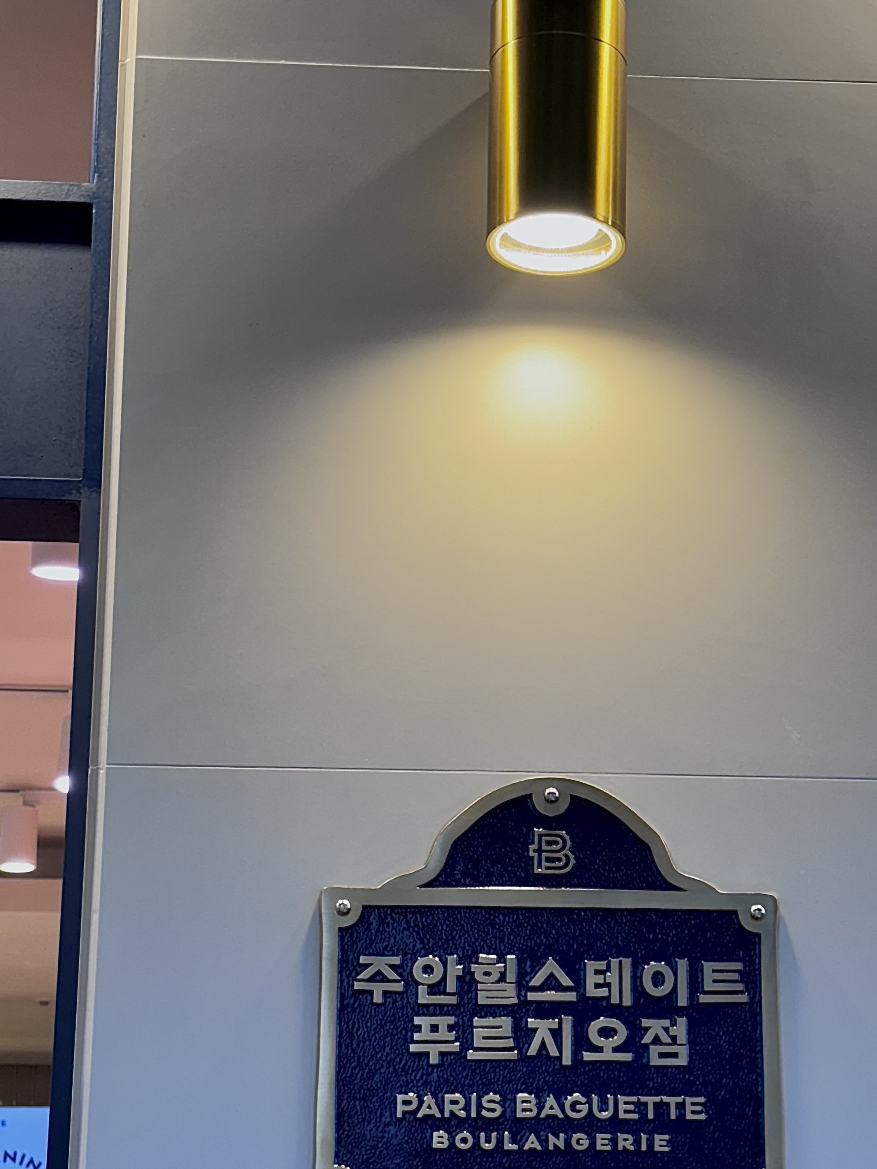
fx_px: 2669
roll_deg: +0.0
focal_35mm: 79
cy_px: 766
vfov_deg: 24.6
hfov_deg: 18.6
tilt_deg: +15.9
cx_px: 554
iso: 25
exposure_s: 1/120
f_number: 1.6
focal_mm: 5.96
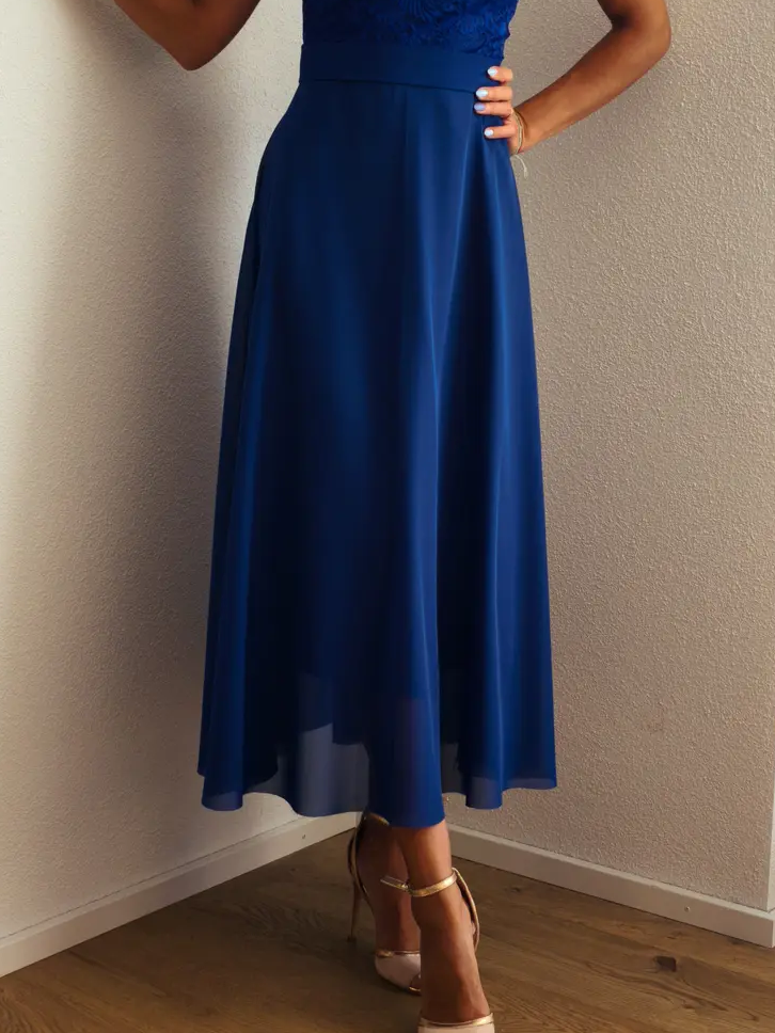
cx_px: 398
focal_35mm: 57
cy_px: 462
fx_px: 1702
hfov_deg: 25.7
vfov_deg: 33.8
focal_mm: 6.57
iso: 100
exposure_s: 1/100
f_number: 1.6
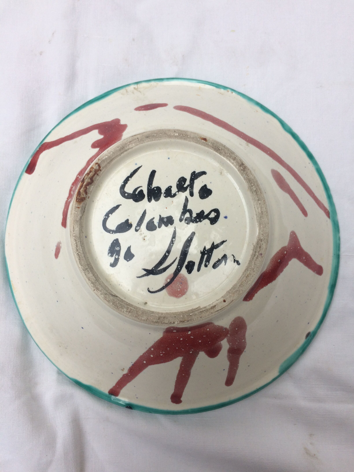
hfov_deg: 48.2
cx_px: 177
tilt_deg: -86.5
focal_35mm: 29
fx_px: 395
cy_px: 236
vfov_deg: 61.7
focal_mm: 4.15
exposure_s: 1/100
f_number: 2.2
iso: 32
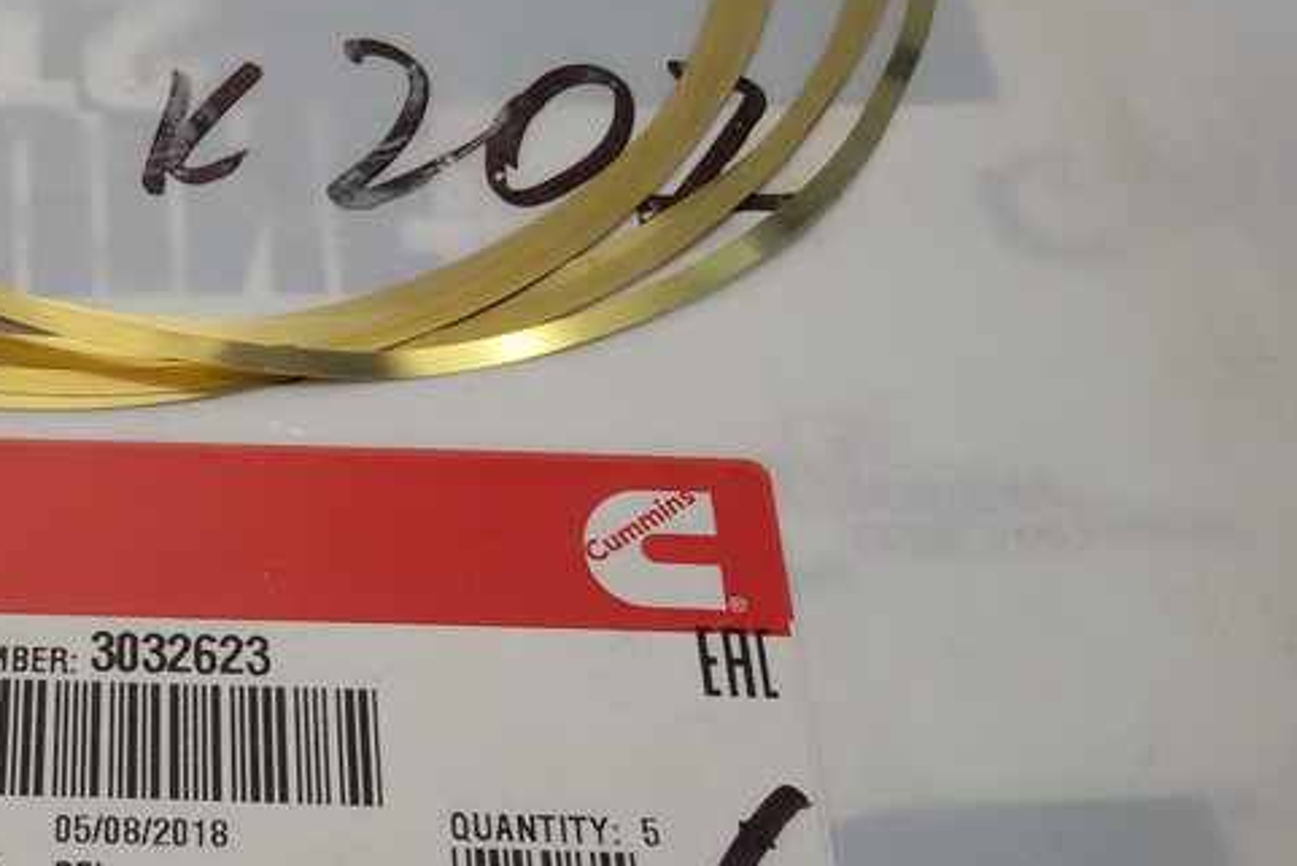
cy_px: 202
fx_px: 2414
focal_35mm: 67
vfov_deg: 20.2
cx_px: 81
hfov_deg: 28.7
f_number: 2.4
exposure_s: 1/100
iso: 50
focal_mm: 2.93
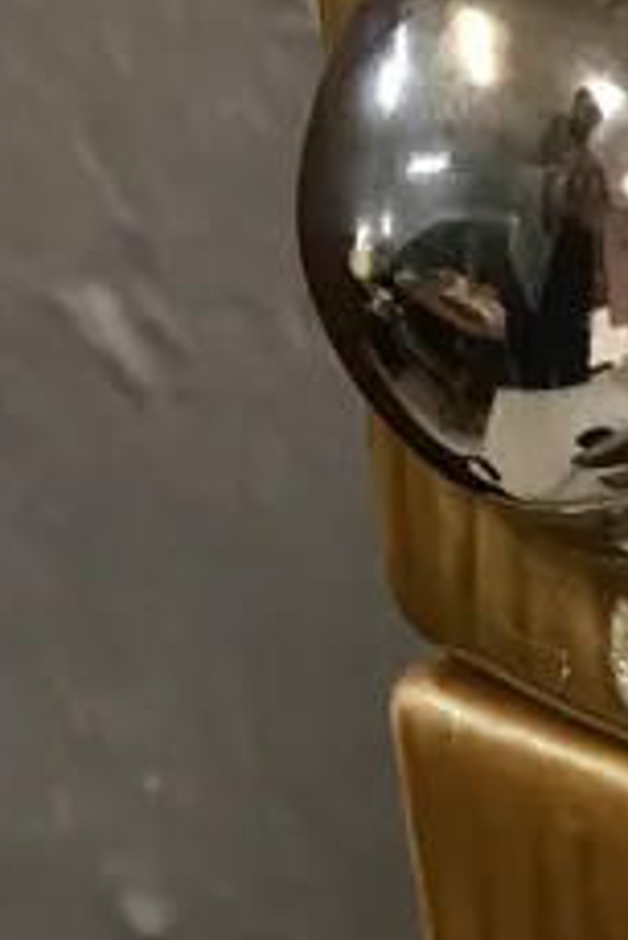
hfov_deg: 9.3
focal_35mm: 135
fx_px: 3527
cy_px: 1170
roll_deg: +1.9
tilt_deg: -30.0
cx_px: 1391
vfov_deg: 14.6
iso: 50
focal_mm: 4.15
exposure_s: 1/17
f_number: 2.2
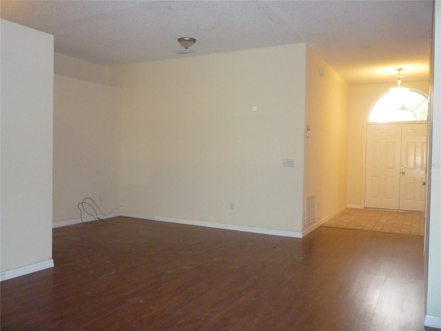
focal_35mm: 29
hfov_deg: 61.7
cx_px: 220
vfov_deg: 48.2
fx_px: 369
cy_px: 166
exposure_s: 1/30
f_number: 3.3
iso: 500
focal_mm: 5.2
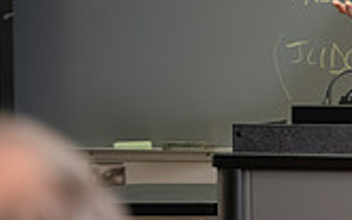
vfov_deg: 4.9
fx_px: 2570
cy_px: 108
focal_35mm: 268
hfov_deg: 7.6
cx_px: 587
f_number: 3.2
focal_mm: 75
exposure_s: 1/200
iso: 800
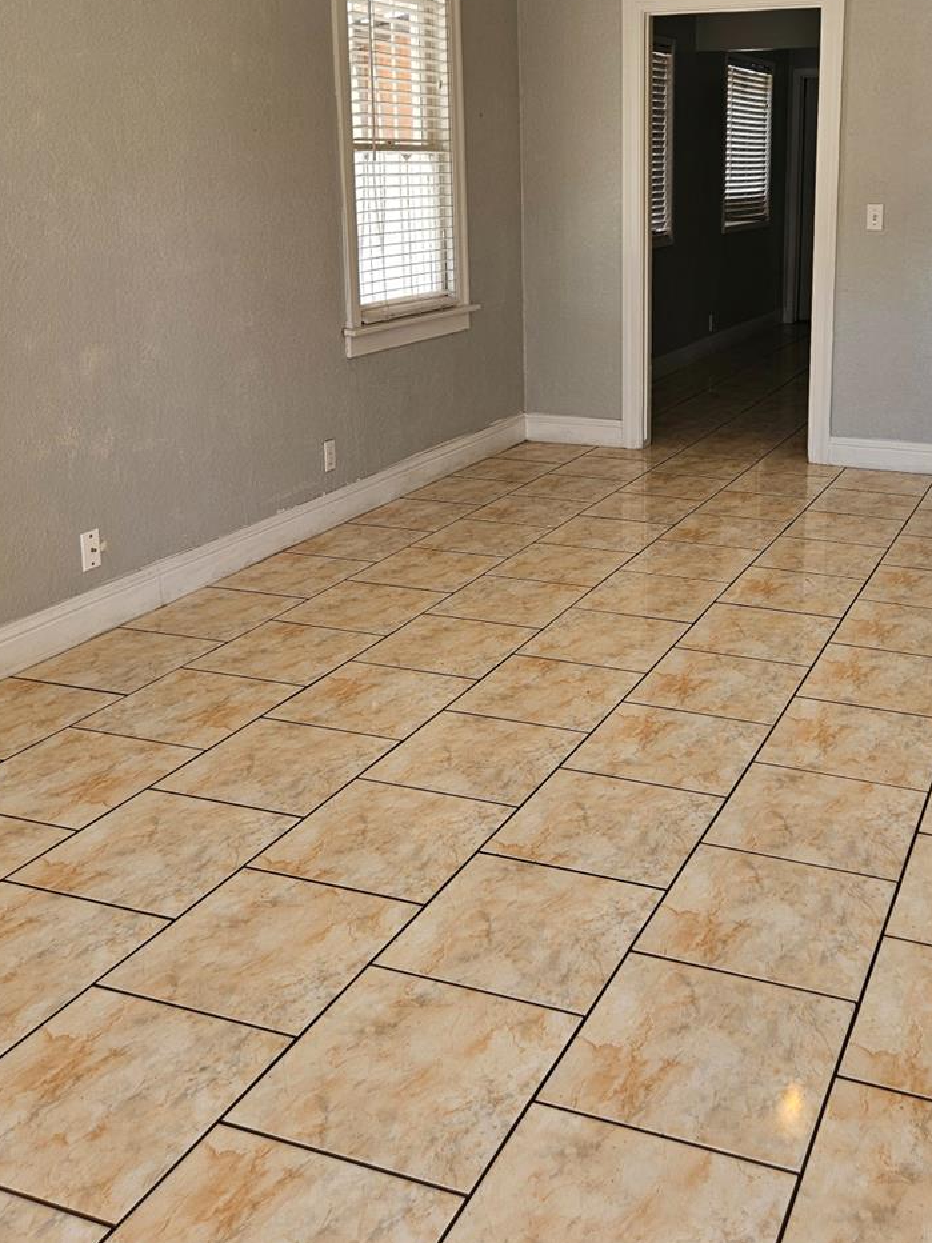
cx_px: 649
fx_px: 1328
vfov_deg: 49.4
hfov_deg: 38.1
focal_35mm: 37
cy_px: 425
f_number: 1.8
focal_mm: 5.4
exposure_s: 1/120
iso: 50
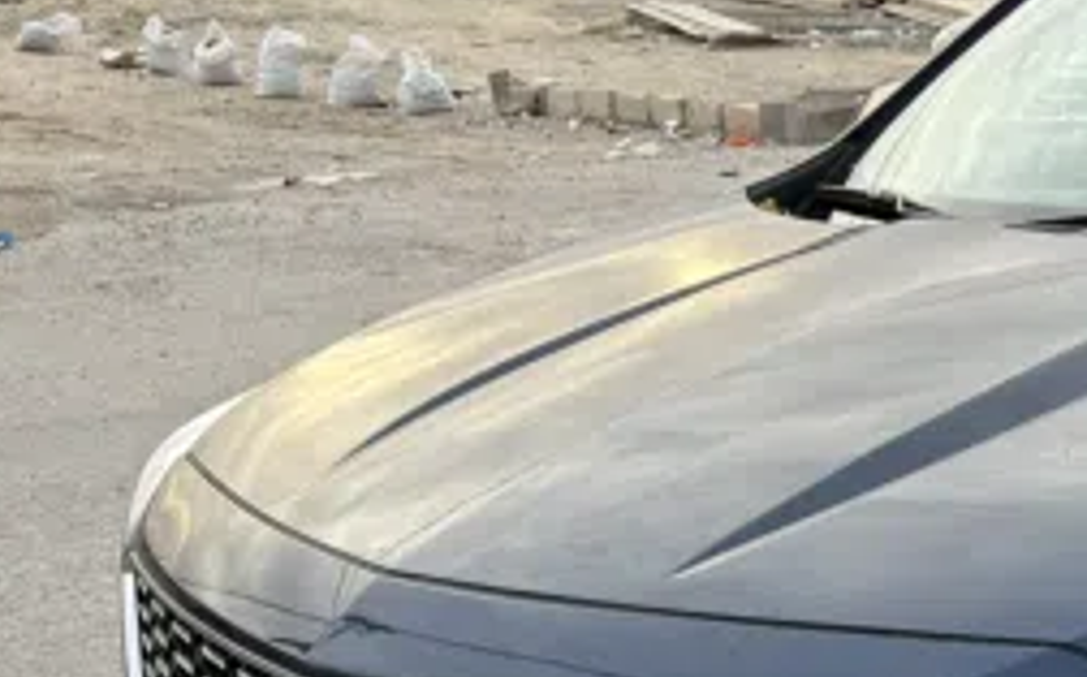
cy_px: 655
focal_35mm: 70
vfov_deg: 18.2
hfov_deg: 27.0
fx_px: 2072
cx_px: 1195
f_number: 1.5
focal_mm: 5.7
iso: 40
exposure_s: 1/195
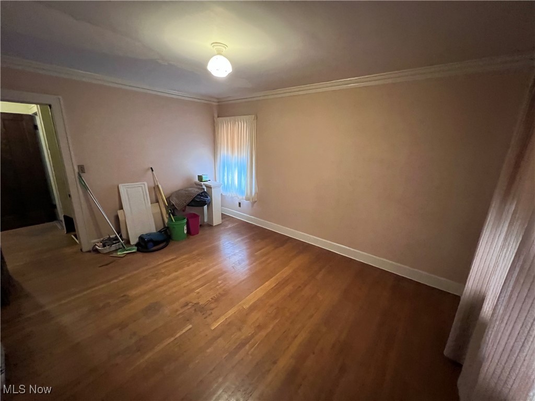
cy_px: 200
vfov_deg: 89.9
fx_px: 201
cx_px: 268
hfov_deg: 106.2
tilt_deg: -13.8
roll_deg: -1.3
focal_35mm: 13
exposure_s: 1/60
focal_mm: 1.57
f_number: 1.8
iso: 1000
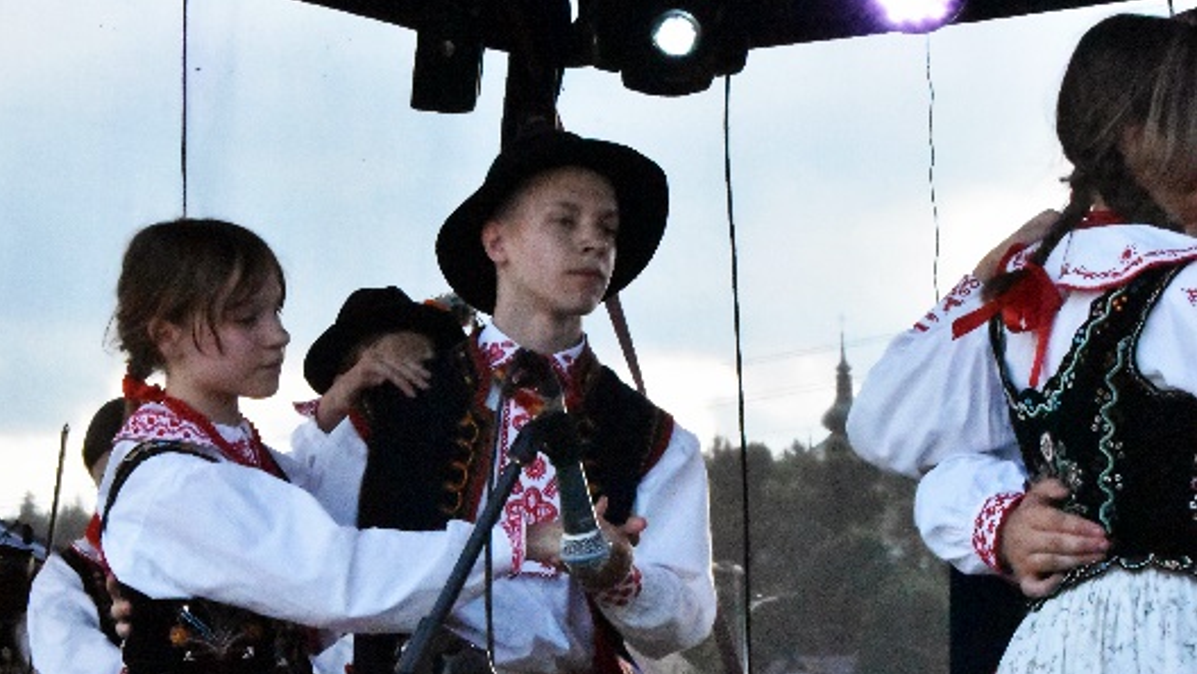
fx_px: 4151
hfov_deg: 16.4
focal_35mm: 131
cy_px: 540
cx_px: 595
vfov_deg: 9.3
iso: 25600
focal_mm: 55
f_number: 20
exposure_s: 1/1600
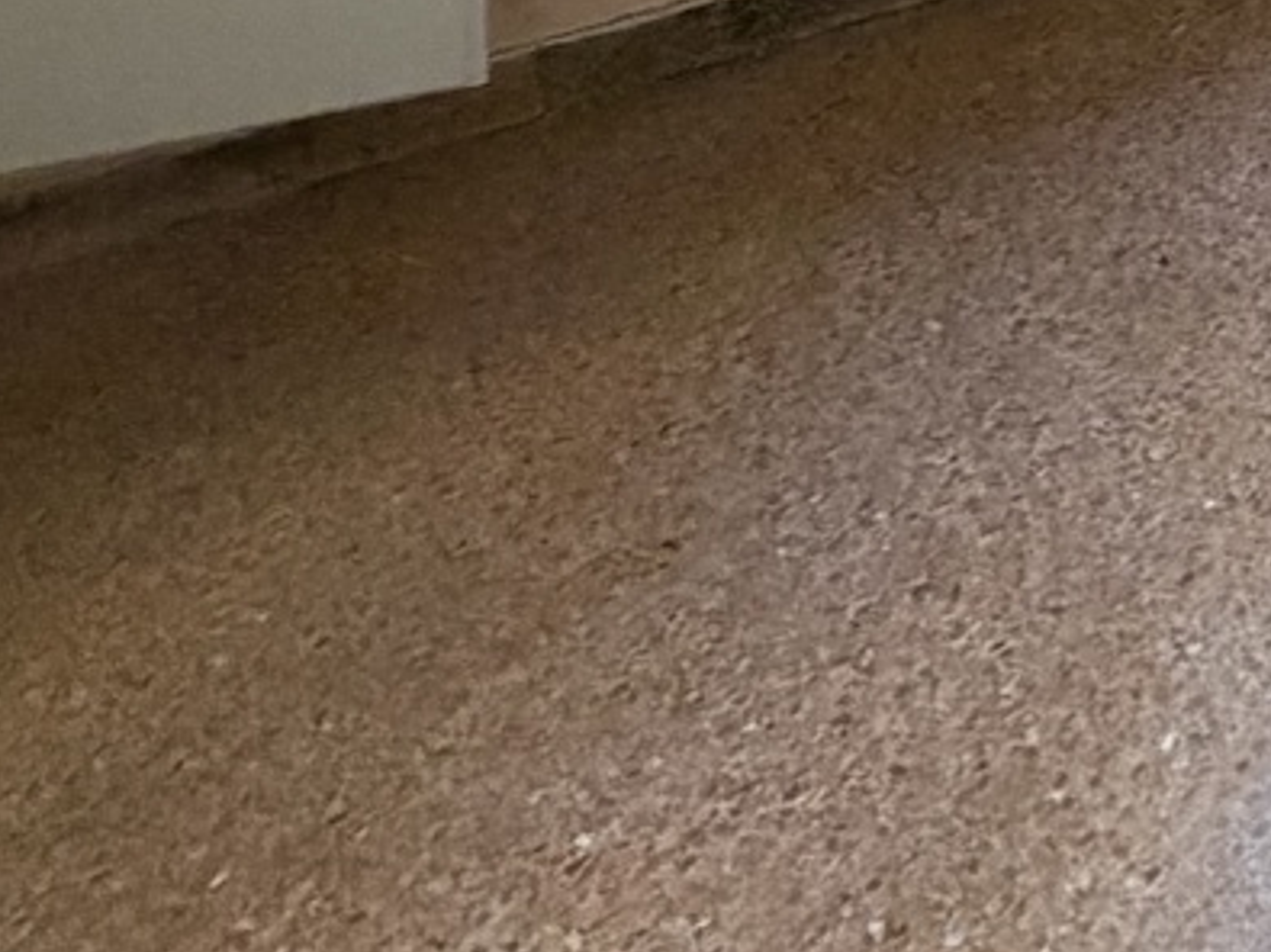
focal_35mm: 68
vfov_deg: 14.5
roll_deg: +0.4
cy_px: -1303
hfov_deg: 20.9
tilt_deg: -2.0
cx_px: 2204
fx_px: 2496
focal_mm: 2.22
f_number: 2.2
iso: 400
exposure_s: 1/60
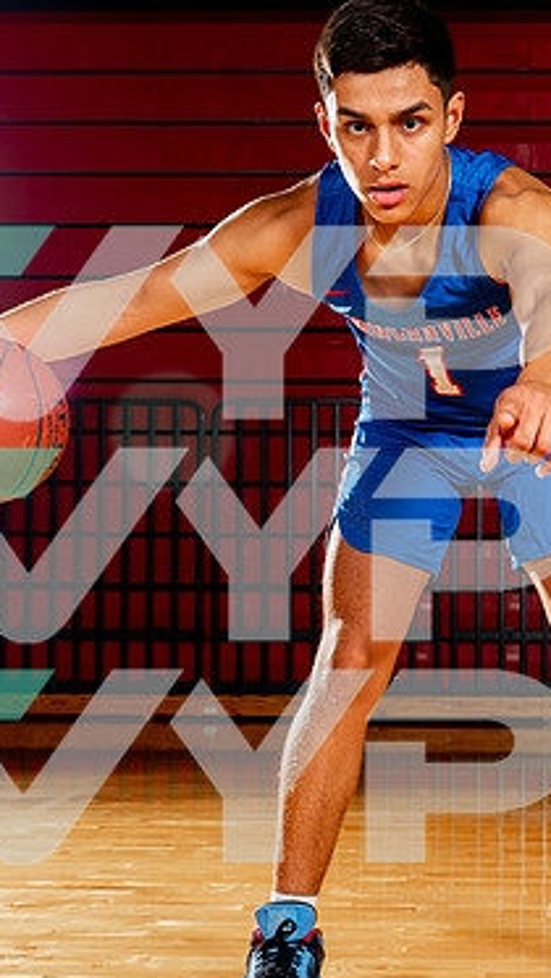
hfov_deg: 17.6
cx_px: 455
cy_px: 549
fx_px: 1765
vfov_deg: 31.0
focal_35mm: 68
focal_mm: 35
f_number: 5.6
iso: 100
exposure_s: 1/125
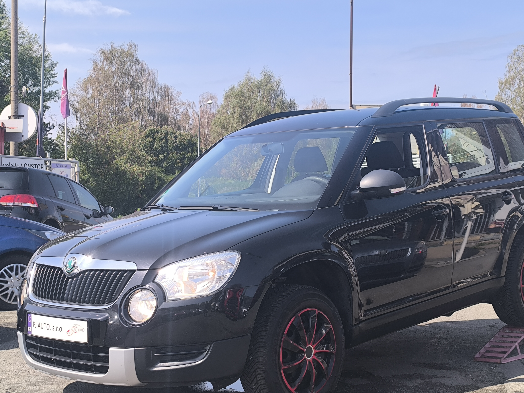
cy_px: 192
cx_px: 285
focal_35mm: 55
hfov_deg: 34.9
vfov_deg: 26.6
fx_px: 833
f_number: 1.65
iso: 50
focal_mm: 6.14
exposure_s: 1/694
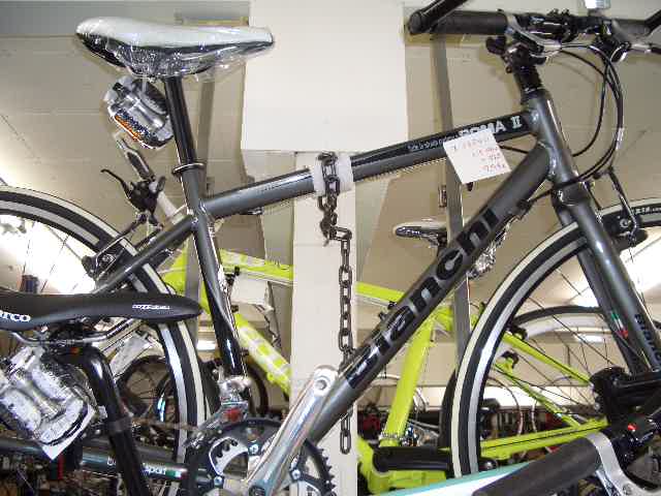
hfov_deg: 52.6
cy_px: 248
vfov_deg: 40.7
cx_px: 330
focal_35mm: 35
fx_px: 668
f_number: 2.6
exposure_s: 1/60
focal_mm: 5.8
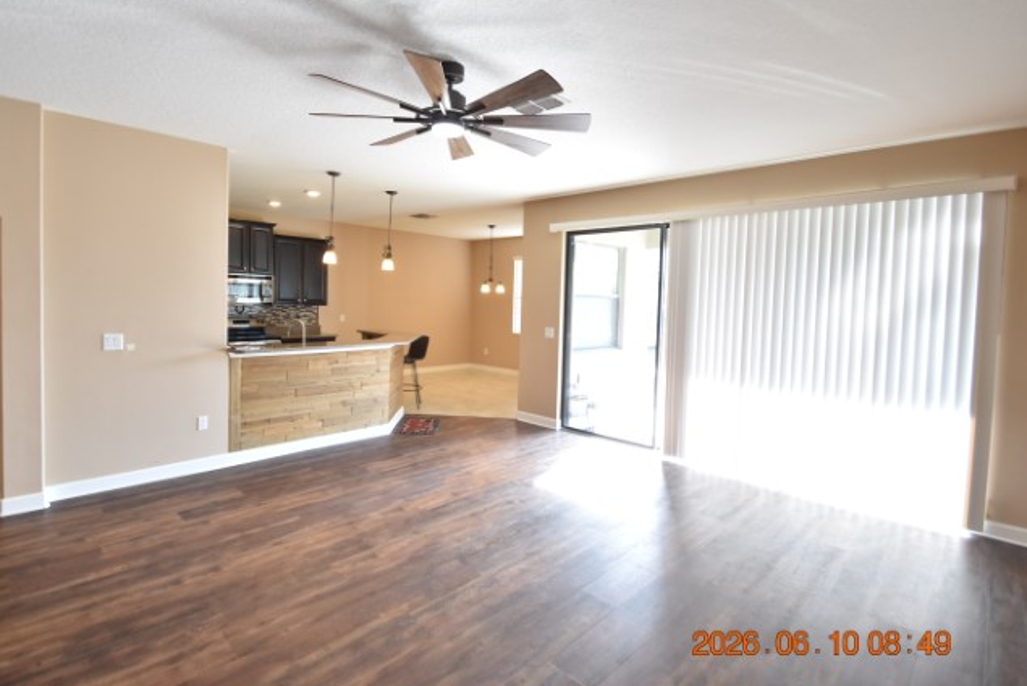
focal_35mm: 17
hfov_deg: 93.1
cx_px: 479
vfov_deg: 70.4
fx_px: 485
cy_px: 314
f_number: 3.5
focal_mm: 10
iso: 800
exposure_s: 1/90
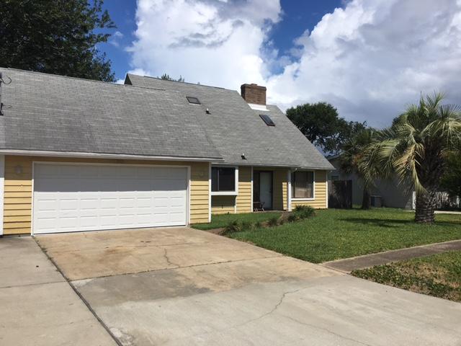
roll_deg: -1.3
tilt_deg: +2.9
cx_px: 230
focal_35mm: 29
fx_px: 386
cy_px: 173
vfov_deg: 48.2
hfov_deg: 61.7
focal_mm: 4.15
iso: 25
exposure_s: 1/3846
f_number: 2.2
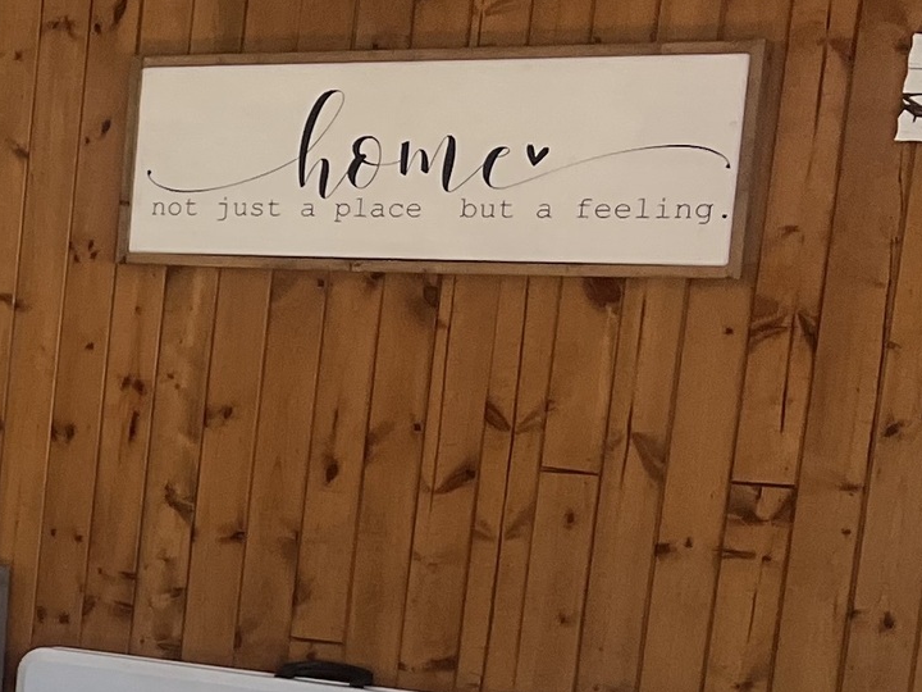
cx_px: -946
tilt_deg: -8.5
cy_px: 646
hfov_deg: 14.5
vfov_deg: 13.2
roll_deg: -1.7
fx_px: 2956
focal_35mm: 111
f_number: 1.5
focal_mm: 5.7
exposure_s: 1/120
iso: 100
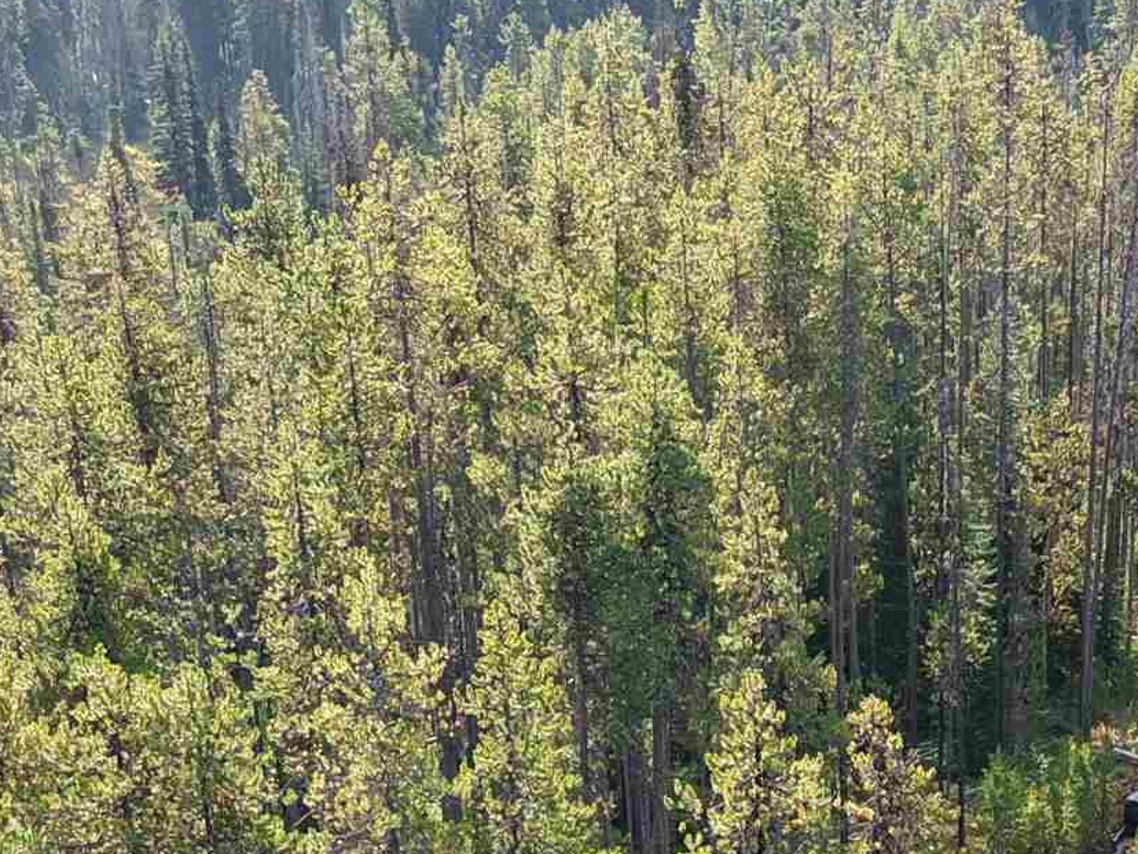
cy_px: 1216
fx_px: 2926
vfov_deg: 15.5
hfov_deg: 21.8
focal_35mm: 89
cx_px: 829
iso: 100
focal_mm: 8.67
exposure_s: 1/400
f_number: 1.8
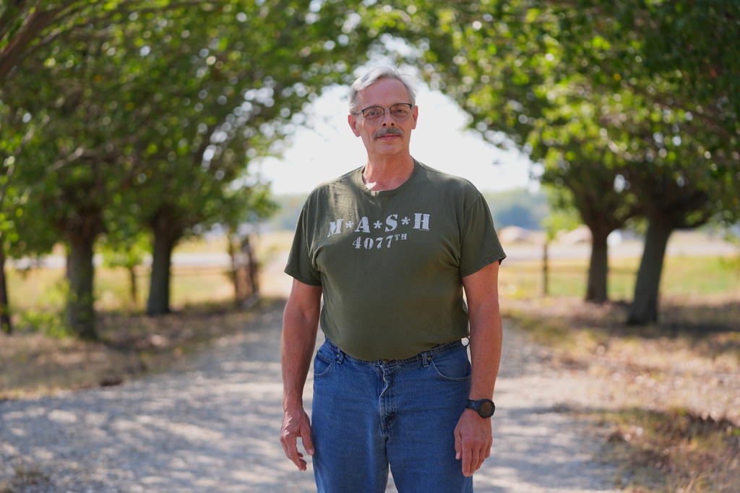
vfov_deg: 15.7
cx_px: 370
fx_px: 1788
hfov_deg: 23.4
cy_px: 246
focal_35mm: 87
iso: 250
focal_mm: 87
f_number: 2.8
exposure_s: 1/1250
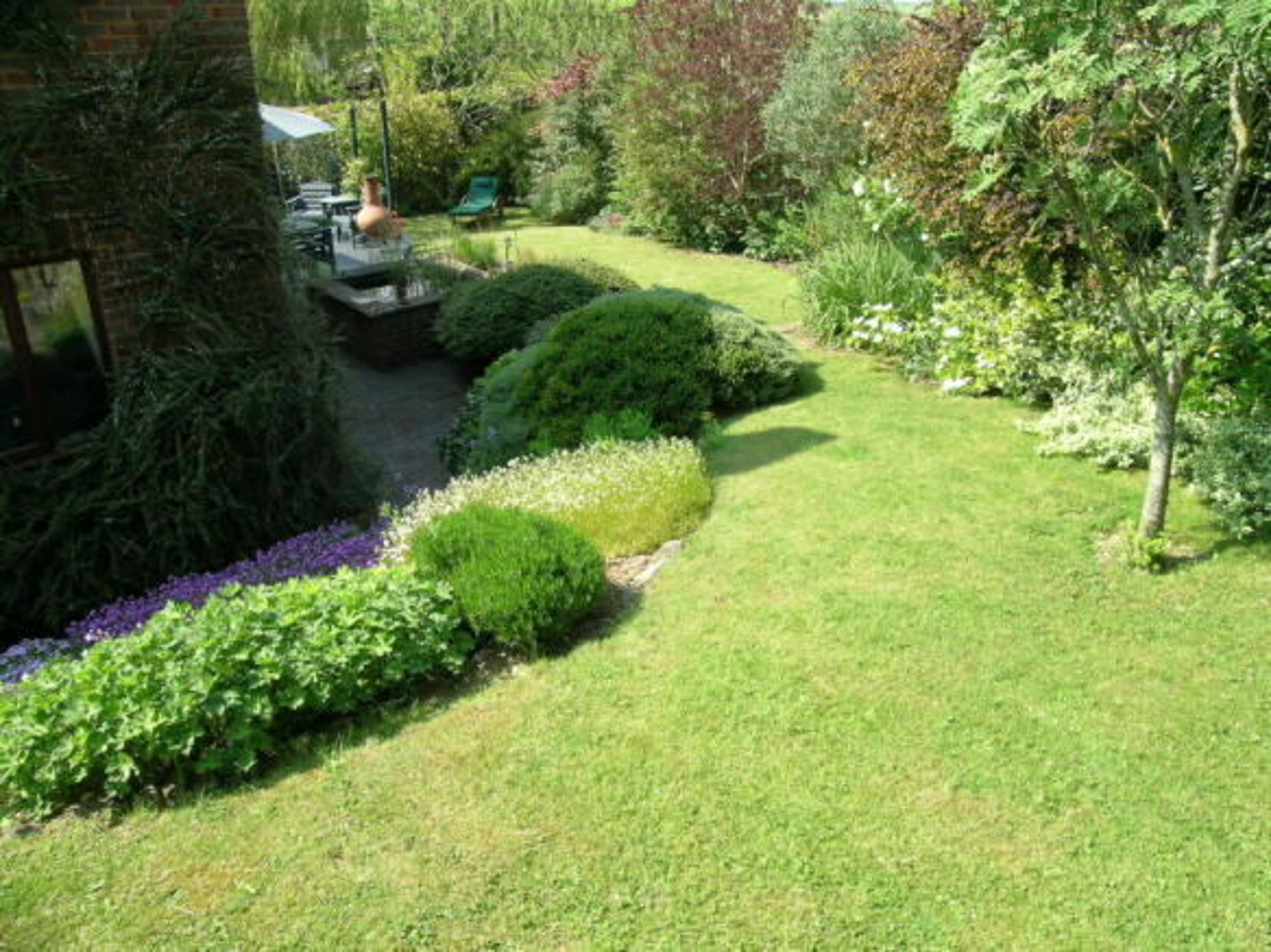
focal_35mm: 28
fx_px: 1028
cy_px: 476
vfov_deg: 49.7
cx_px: 636
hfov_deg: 63.5
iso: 50
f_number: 5
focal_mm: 5.8
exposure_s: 1/149
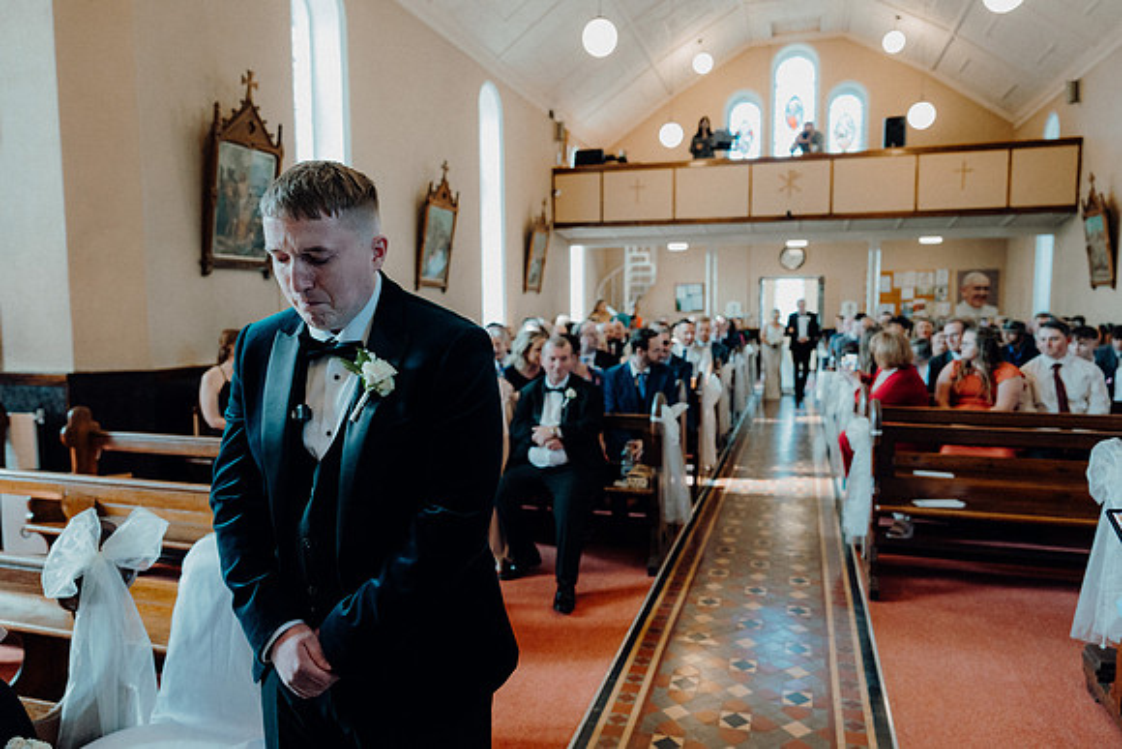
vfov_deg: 53.1
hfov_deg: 73.7
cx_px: 561
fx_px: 748
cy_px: 374
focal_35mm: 24
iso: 2500
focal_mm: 24
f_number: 3.5
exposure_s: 1/200
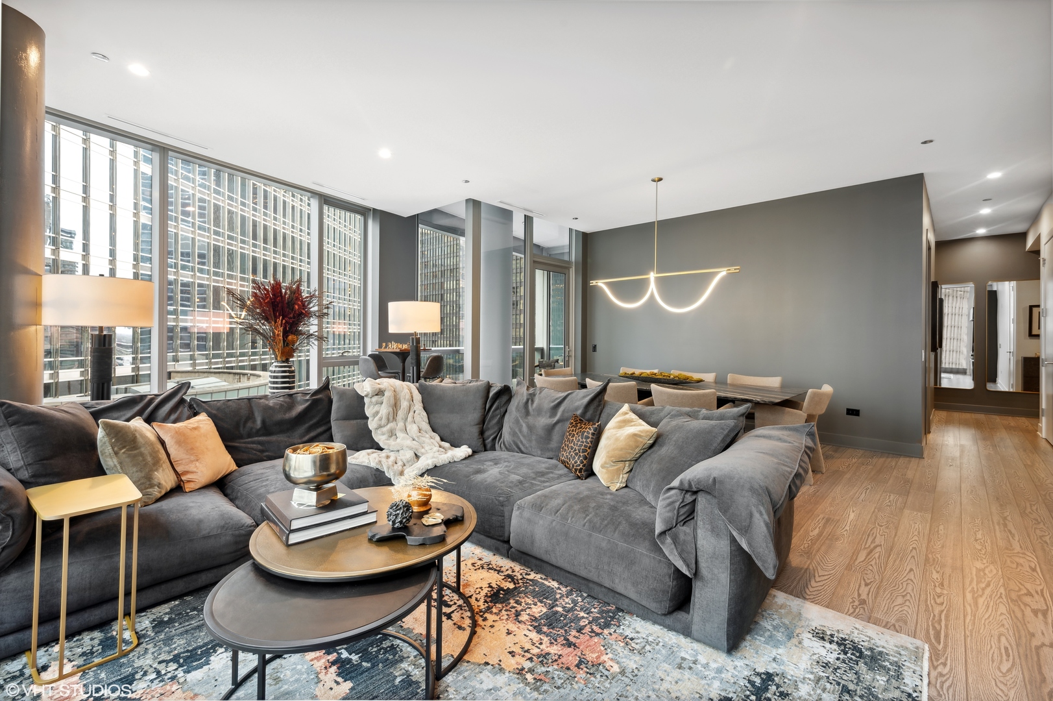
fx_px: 468
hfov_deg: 96.8
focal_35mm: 16
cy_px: 350
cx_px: 526
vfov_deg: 73.7
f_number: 9
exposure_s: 1/3.33
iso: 100
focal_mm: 16
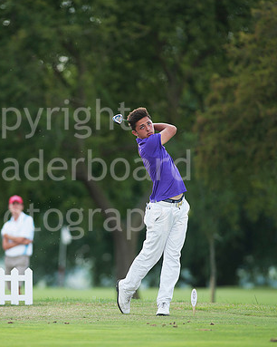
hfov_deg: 3.6
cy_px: 174
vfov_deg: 4.5
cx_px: 76
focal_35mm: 426
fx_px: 4369
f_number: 4
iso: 400
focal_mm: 300
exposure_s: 1/1250
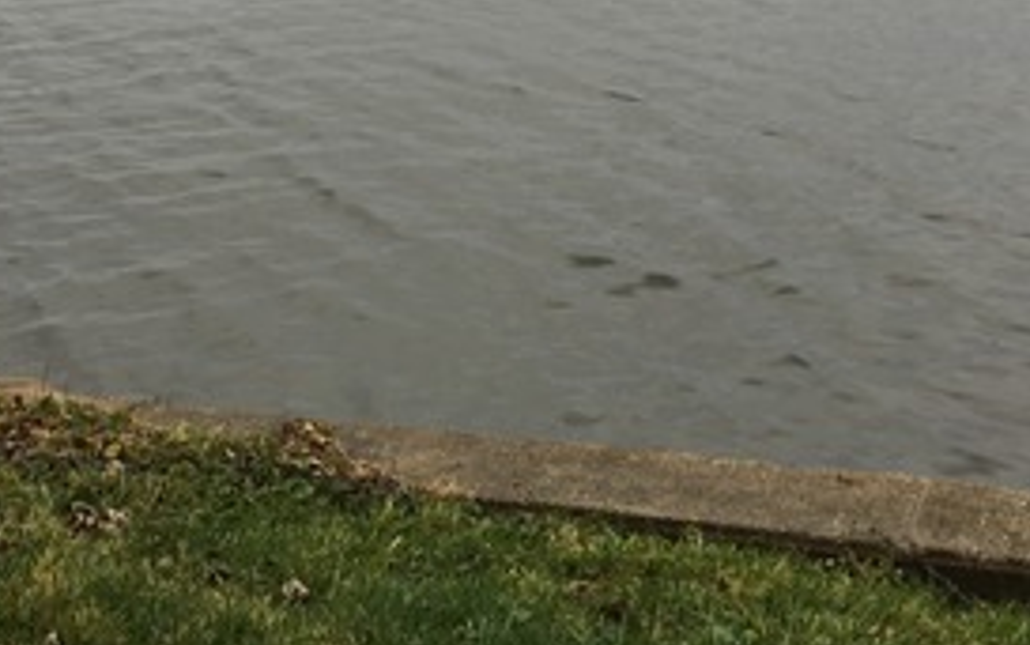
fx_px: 2022
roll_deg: +0.0
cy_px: -124
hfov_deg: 28.5
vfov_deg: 17.3
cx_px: 430
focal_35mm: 72
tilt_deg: -7.2
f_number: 2.2
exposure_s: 1/196
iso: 25
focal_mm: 4.15
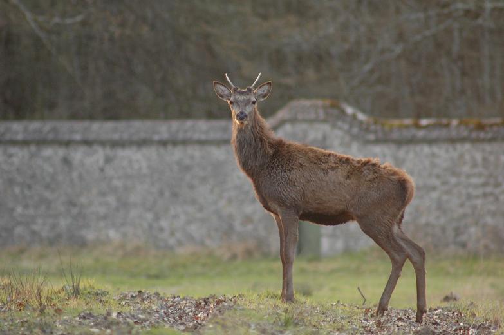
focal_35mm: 600
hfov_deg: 3.4
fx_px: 8389
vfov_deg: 2.3
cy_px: 168
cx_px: 252
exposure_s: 1/60
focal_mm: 400
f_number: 6
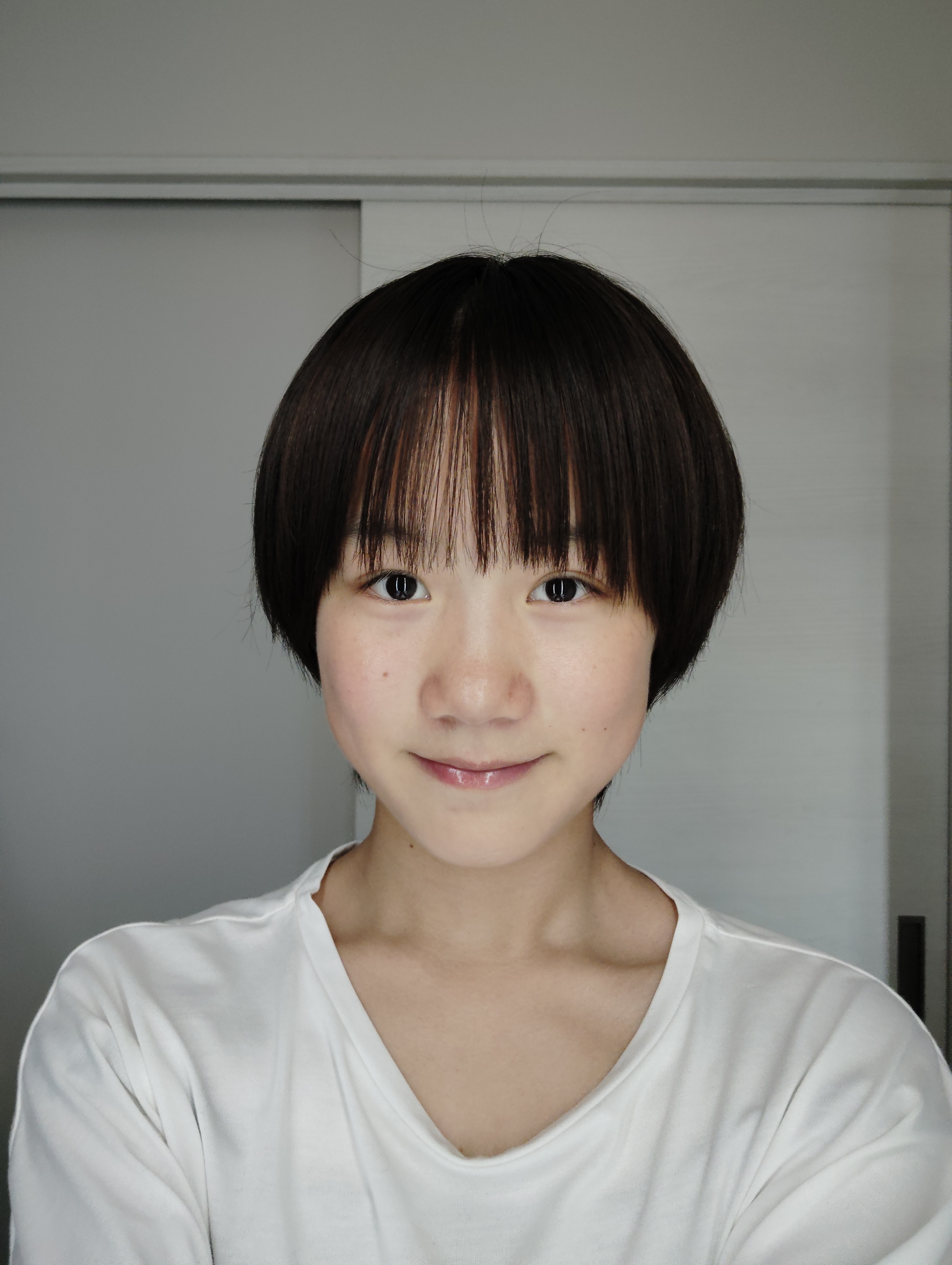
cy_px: 632
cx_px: 476
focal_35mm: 29
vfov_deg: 61.6
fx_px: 1061
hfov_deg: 48.3
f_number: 1.8
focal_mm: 4.25
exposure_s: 1/50
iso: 331
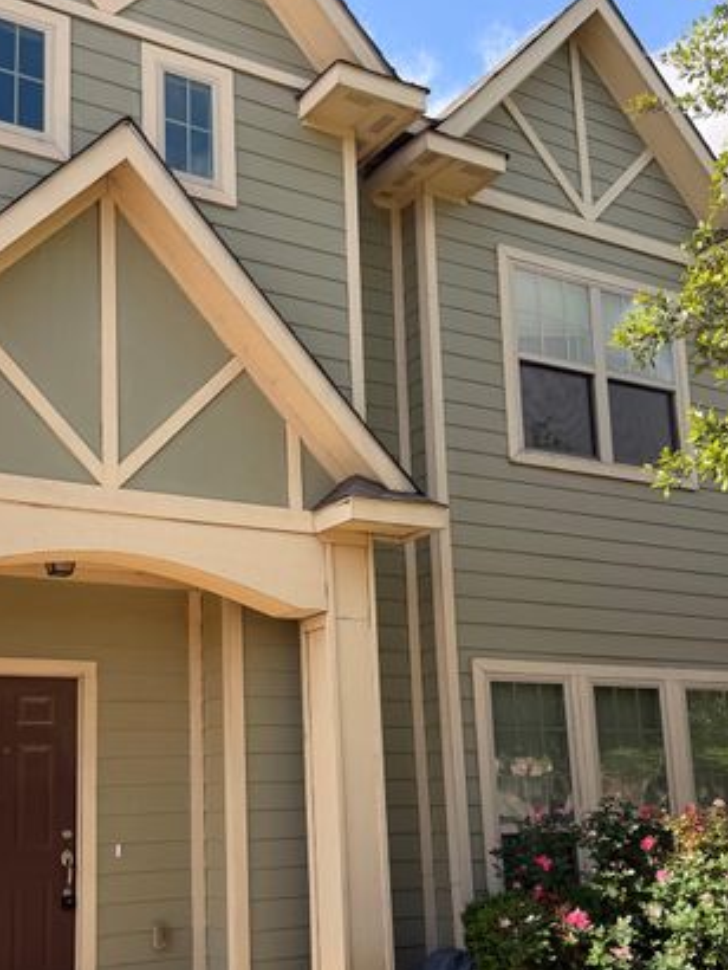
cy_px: 600
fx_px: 1092
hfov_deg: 36.4
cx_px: 227
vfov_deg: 47.4
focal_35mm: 39
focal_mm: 6.76
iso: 80
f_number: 1.78
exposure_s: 1/2445
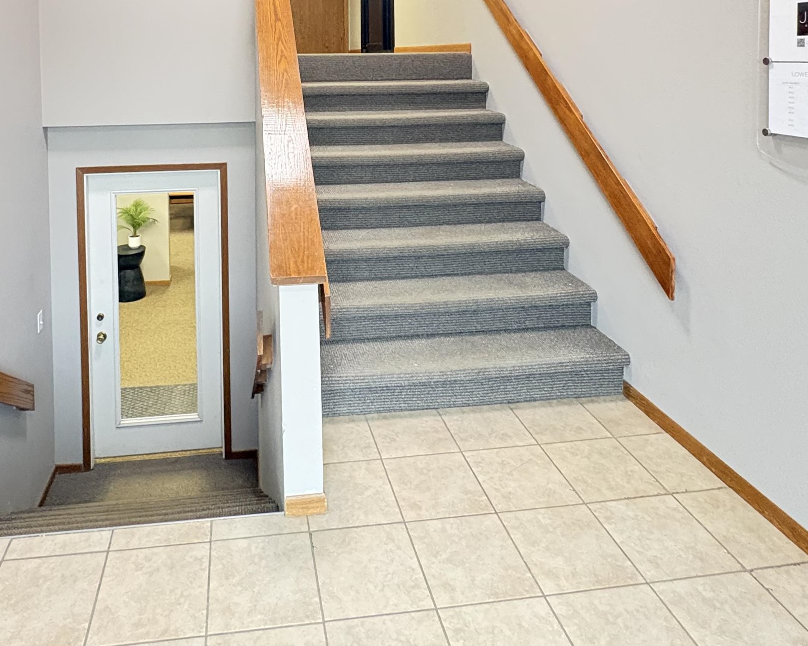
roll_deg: +1.0
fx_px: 622
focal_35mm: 26
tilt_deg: -0.9
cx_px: 303
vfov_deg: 49.3
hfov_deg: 65.1
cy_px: 71
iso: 800
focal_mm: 2.22
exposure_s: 1/40
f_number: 2.2
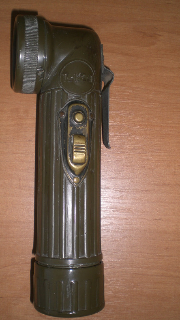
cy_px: 162
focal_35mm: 42
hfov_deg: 28.3
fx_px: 356
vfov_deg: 48.4
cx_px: 71
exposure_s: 1/60
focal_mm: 6.3
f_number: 3.1
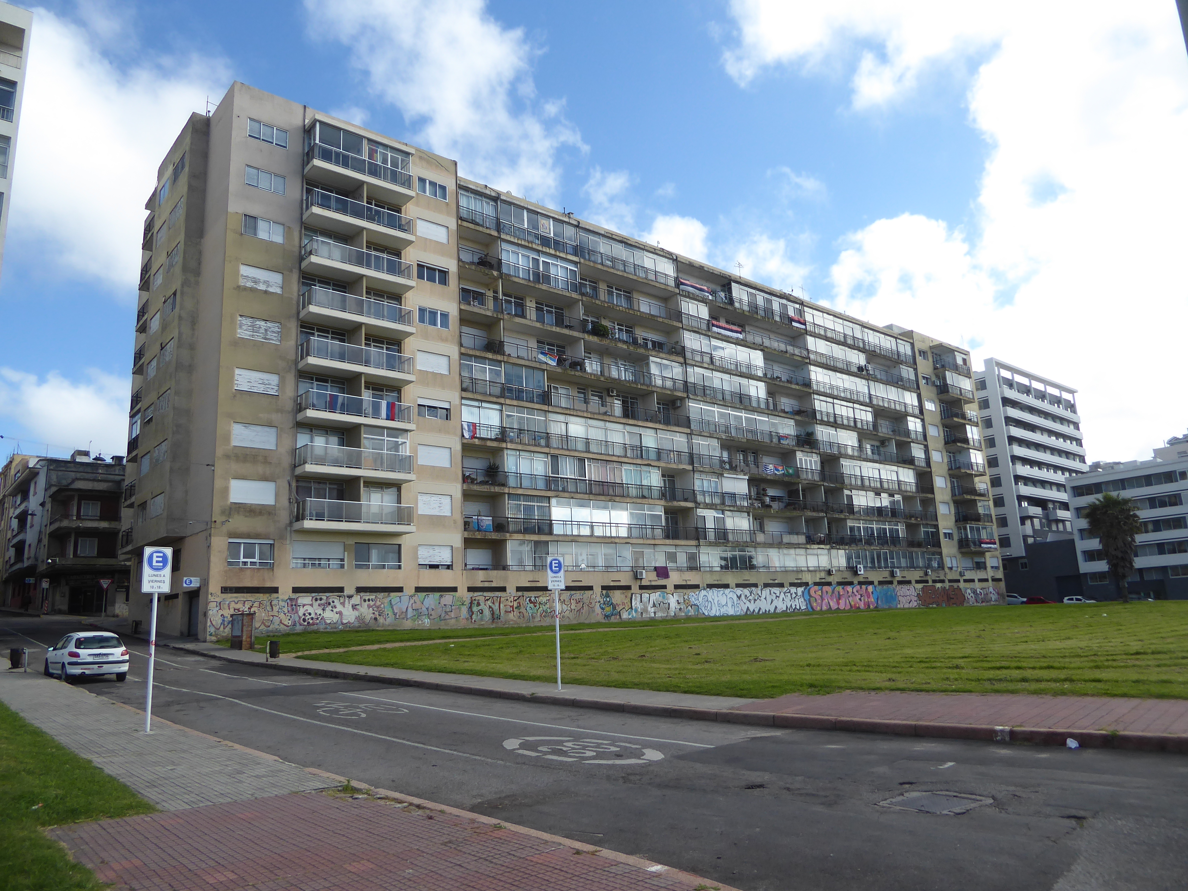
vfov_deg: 54.9
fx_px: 858
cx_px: 594
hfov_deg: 69.4
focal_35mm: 25
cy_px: 446
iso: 80
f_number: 3.3
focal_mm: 4.3
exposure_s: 1/640
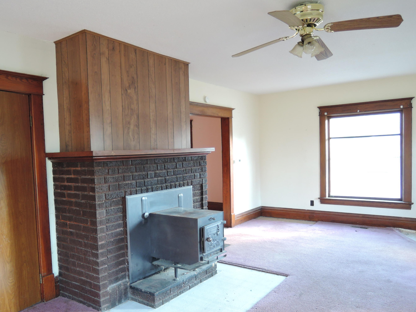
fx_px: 324
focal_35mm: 27
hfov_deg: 65.1
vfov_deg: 51.3
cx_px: 183
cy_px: 170
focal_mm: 5.1
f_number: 1.8
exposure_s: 1/20
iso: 400
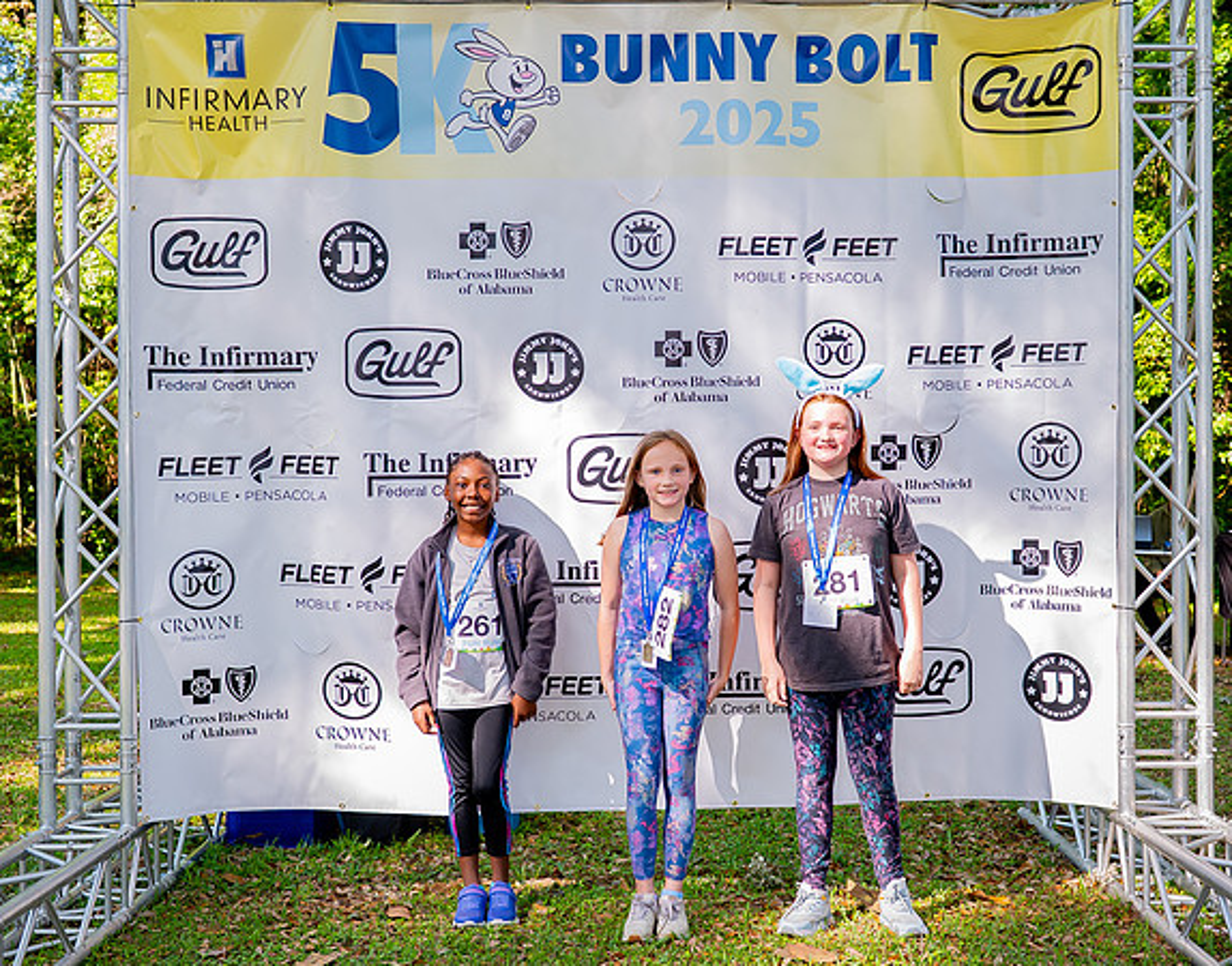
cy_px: 476
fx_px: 1716
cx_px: 665
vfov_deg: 31.4
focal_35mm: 47
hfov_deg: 39.5
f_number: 4.5
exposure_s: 1/200
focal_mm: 34
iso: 320
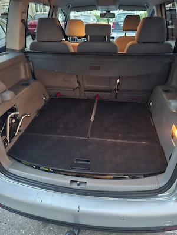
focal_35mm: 23
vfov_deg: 73.9
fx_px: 157
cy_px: 118
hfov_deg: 58.9
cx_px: 88
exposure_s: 1/20
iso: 1250
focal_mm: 5.54
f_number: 1.8
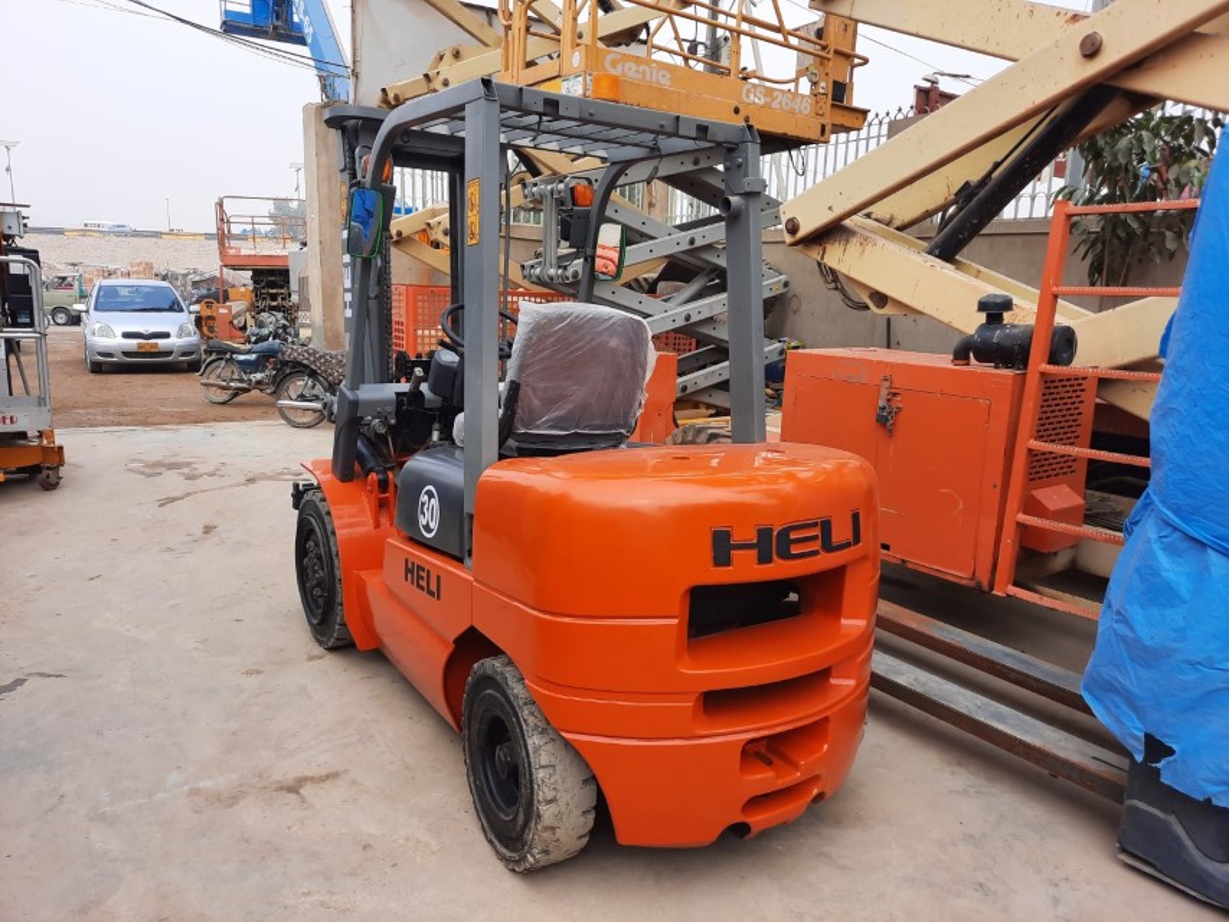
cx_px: 614
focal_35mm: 25
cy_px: 461
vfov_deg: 54.9
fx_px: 888
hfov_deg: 69.4
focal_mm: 4.6
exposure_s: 1/379
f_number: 2
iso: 32
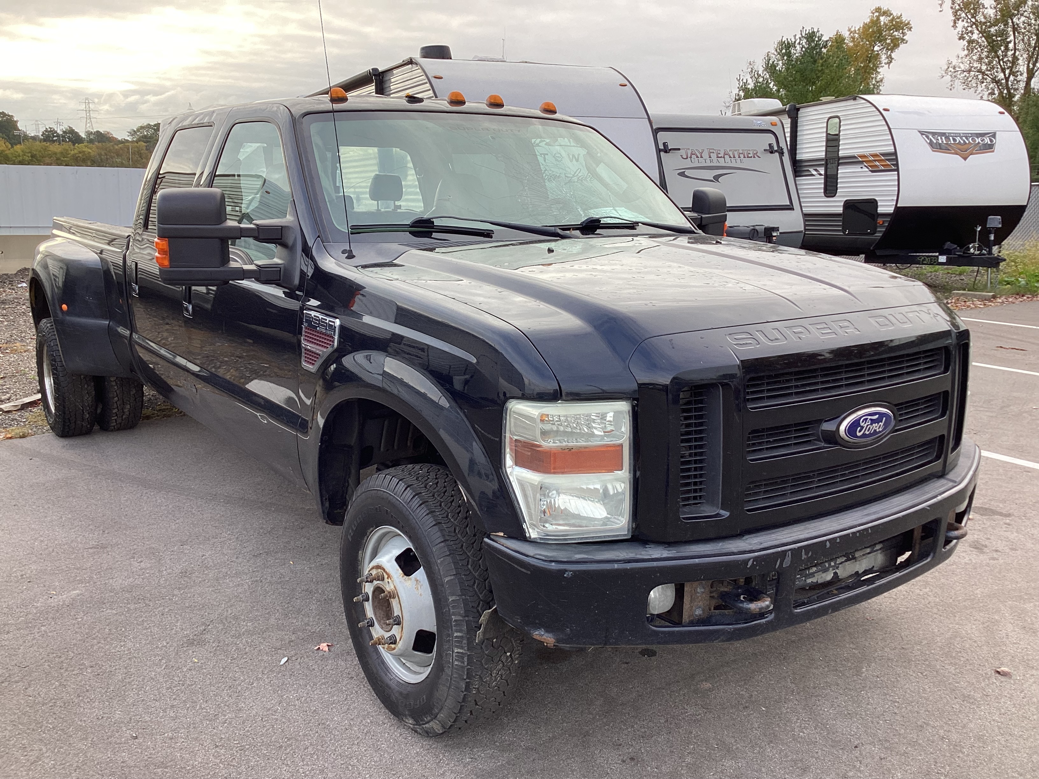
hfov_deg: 58.4
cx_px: 520
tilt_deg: -14.1
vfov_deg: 45.4
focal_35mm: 31
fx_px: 930
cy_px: 390
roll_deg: -0.6
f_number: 2.4
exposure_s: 1/129
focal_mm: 3.3
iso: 25
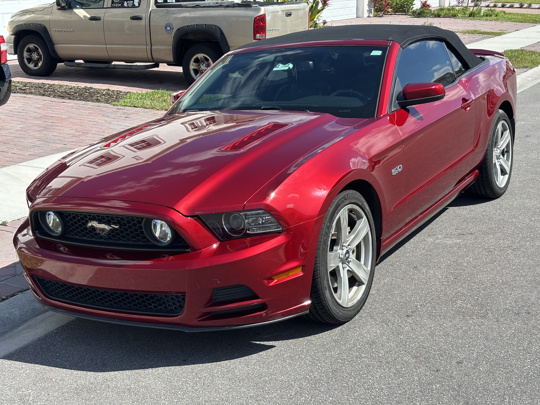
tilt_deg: -13.1
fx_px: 811
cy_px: 202
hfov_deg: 36.8
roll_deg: +1.8
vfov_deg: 28.0
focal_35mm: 52
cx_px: 270
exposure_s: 1/1437
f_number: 1.6
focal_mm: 5.96
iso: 32
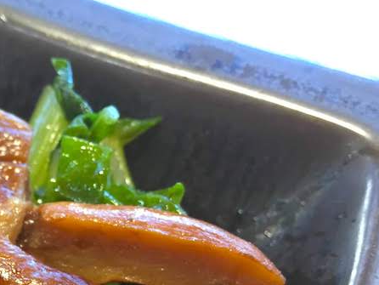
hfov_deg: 27.5
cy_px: 305
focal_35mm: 65
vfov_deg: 21.6
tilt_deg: -61.2
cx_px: -25
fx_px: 712
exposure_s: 1/30
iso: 100
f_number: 2.2
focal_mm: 4.15
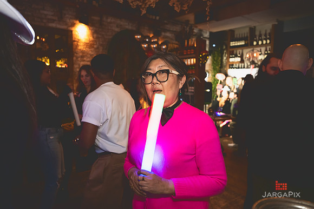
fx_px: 233
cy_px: 104
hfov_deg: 67.8
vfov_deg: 48.3
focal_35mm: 27
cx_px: 157
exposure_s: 1/100
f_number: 2.8
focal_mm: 26
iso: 3200
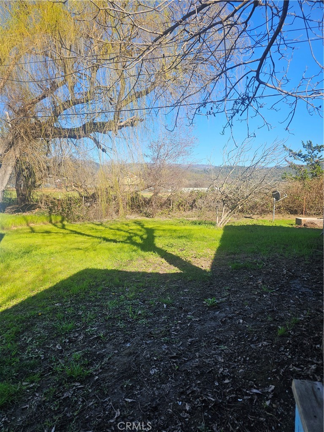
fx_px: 287
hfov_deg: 58.9
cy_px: 216
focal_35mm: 23
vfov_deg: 73.9
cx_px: 162
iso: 16
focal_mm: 6.3
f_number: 1.7
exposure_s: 1/511
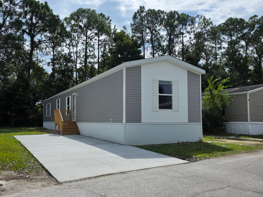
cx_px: 132
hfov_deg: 73.9
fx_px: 175
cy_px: 98
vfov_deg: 58.9
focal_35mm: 23
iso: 50
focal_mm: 6.3
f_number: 1.7
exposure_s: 1/7944
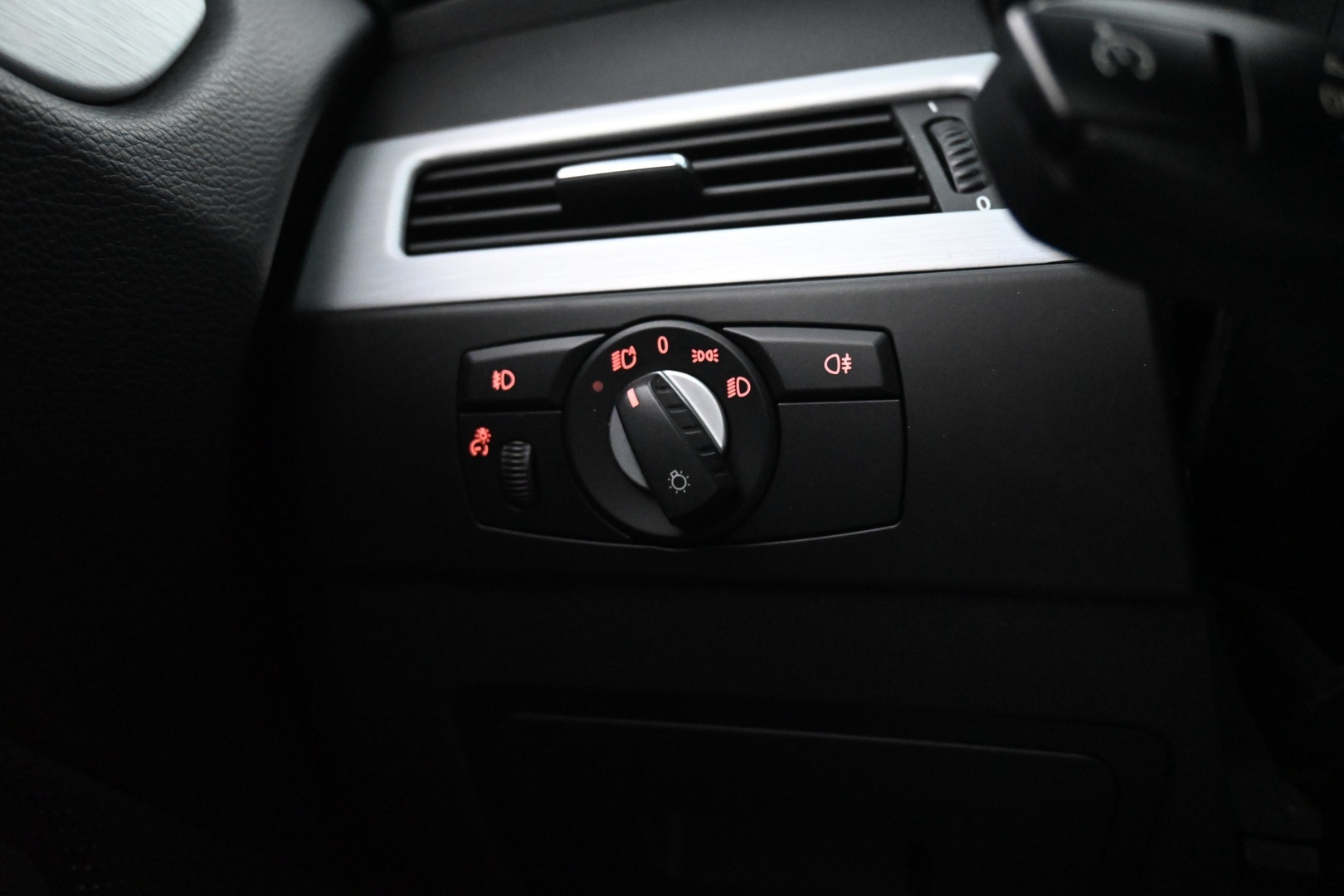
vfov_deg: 41.7
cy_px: 448
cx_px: 672
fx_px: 1176
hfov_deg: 59.5
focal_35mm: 32
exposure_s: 1/50
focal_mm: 21
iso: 6400
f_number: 4
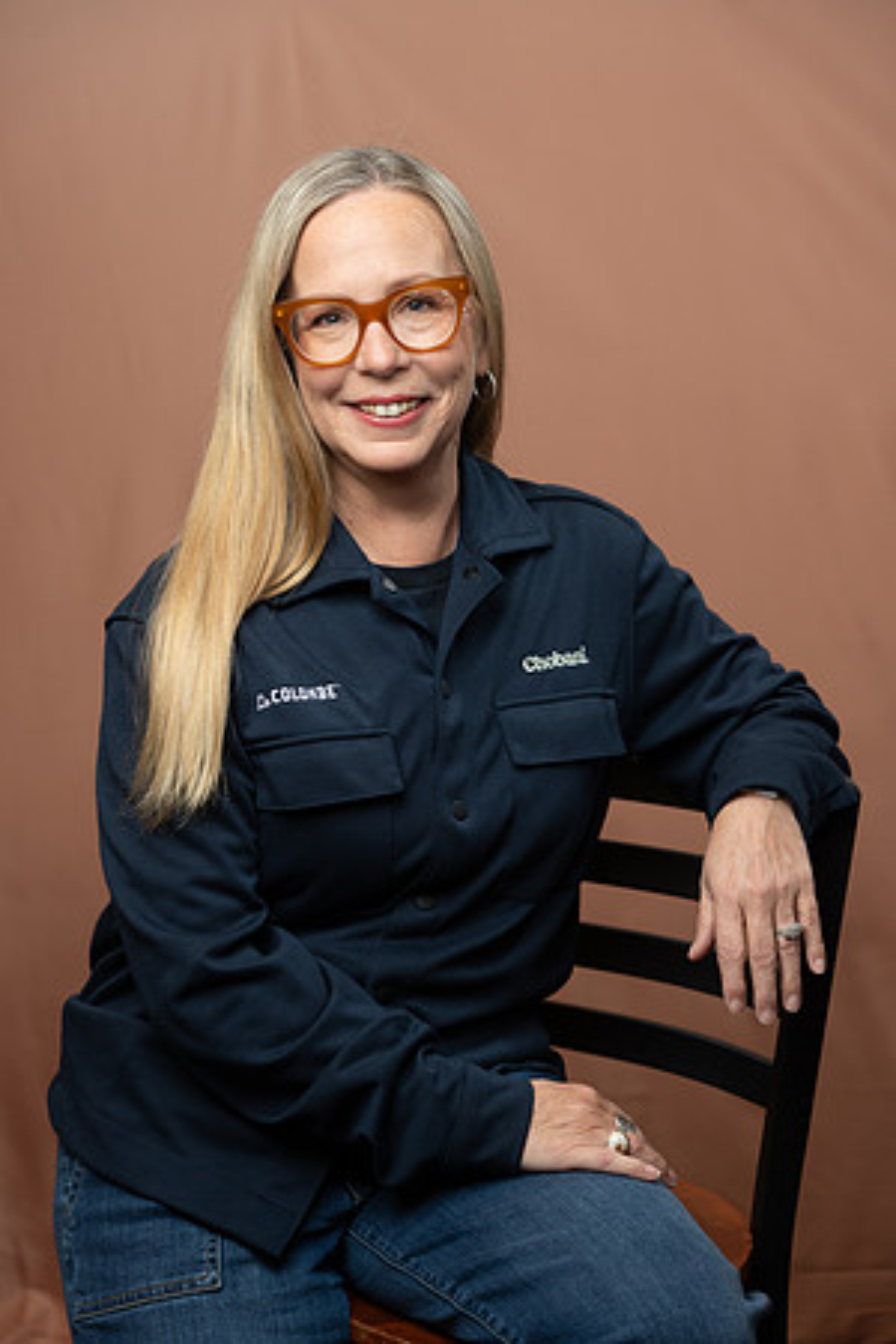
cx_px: 448
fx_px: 2688
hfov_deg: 18.9
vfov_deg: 28.1
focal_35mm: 72
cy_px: 672
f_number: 4
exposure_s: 1/160
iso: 320
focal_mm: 72
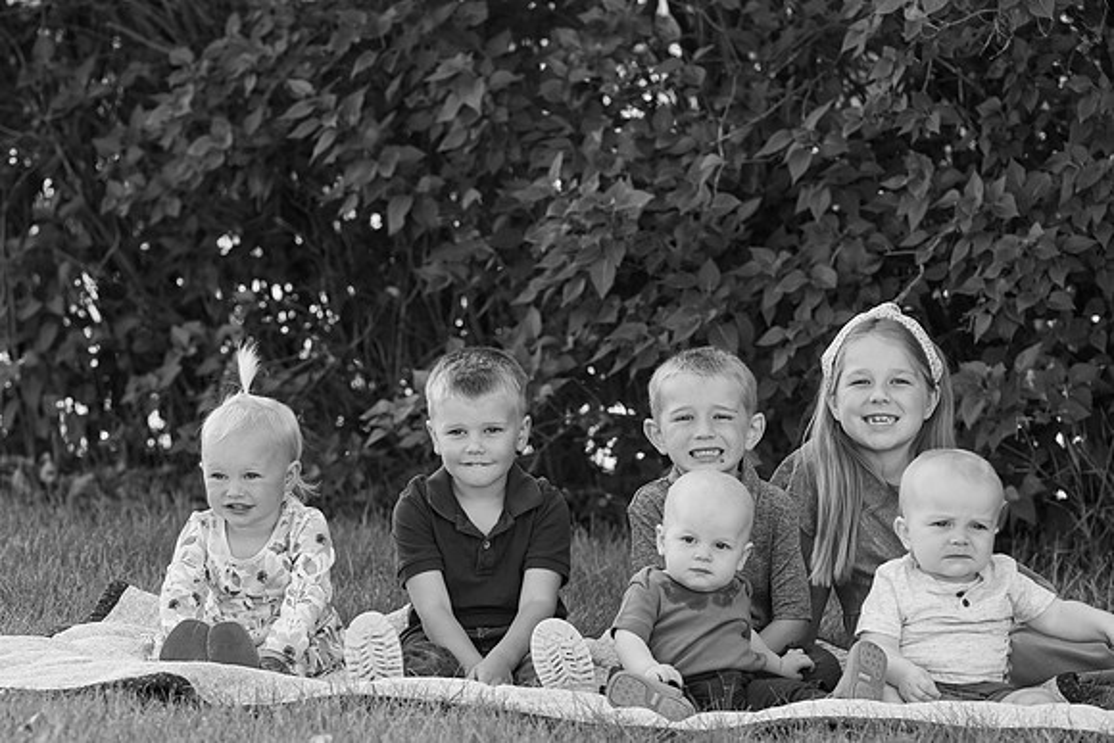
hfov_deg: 13.2
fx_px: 4828
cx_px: 557
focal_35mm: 156
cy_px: 372
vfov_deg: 8.8
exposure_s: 1/200
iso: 500
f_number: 6.3
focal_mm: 156
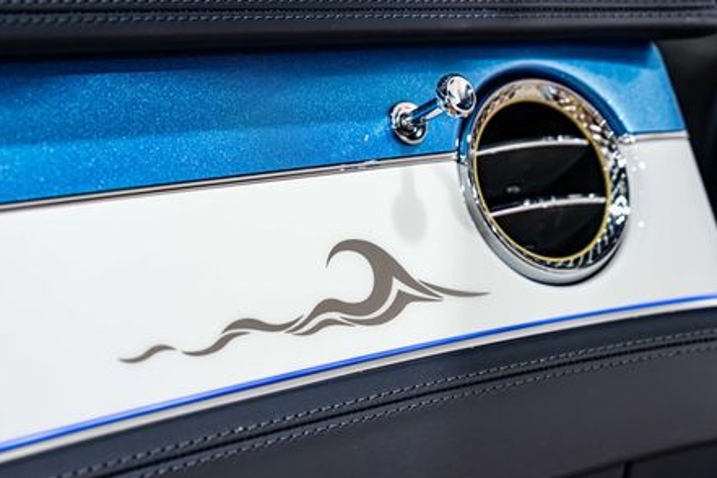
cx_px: 367
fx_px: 1533
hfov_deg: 26.3
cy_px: 264
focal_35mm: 77
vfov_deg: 17.7
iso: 1600
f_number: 5
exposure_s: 1/30
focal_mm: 53
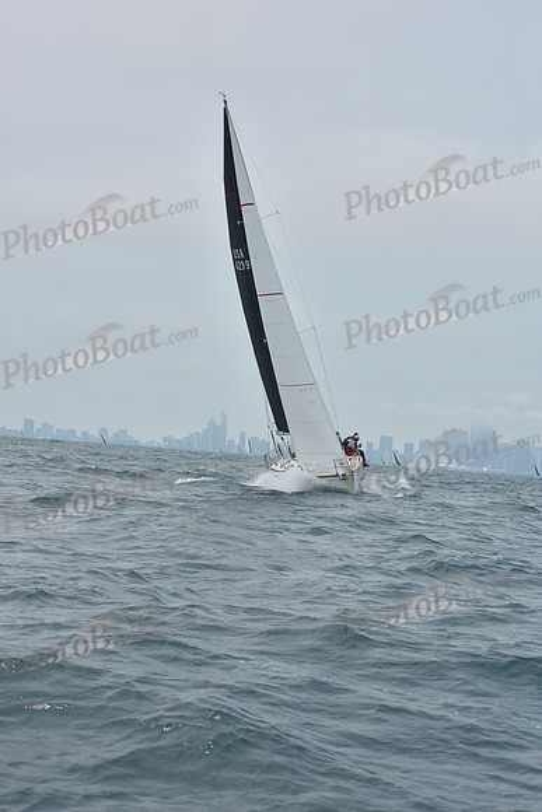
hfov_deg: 15.9
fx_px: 1941
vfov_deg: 23.6
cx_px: 271
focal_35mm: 86
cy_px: 406
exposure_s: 1/800
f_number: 11
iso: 250
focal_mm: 86
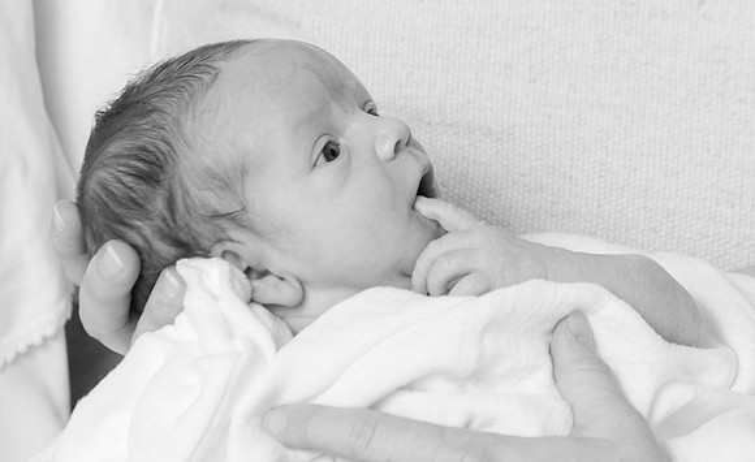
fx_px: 6143
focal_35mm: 300
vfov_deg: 4.3
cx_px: 533
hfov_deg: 7.0
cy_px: 232
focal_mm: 125
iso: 200
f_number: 5.6
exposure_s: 1/160
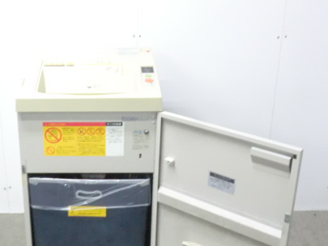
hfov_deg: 31.8
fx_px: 569
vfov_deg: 24.4
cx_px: 97
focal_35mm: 60
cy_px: 142
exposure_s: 1/25
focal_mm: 6.9
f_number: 3.9
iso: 800
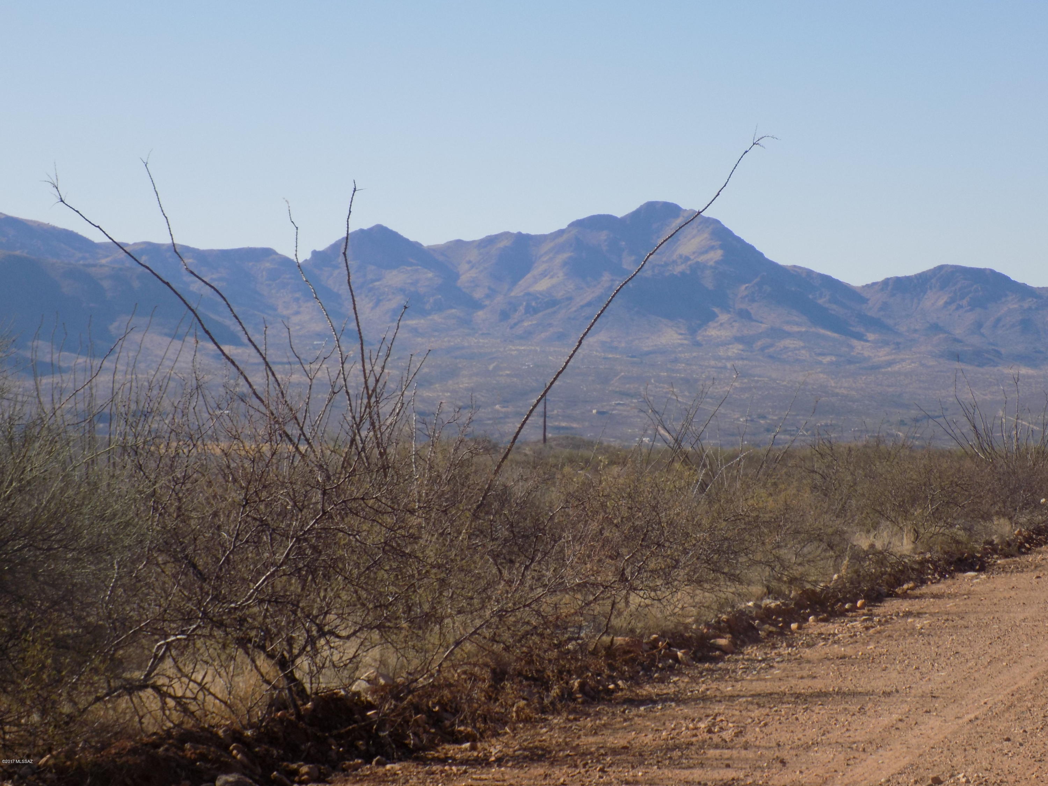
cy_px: 393
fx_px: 3239
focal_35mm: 107
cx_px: 524
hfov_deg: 18.4
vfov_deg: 13.8
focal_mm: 19.1
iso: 80
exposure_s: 1/640
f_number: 4.7
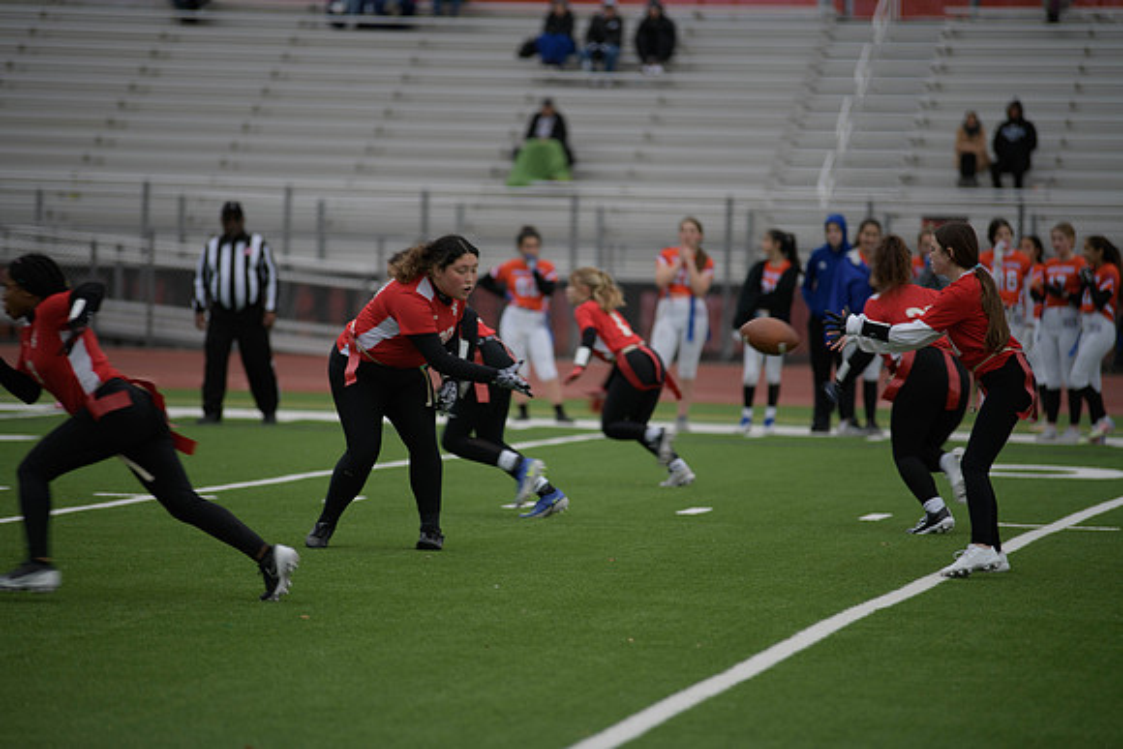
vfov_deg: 6.9
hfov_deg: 10.3
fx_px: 6240
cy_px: 374
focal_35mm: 200
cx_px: 562
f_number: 2.8
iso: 110
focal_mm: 200
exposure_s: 1/200
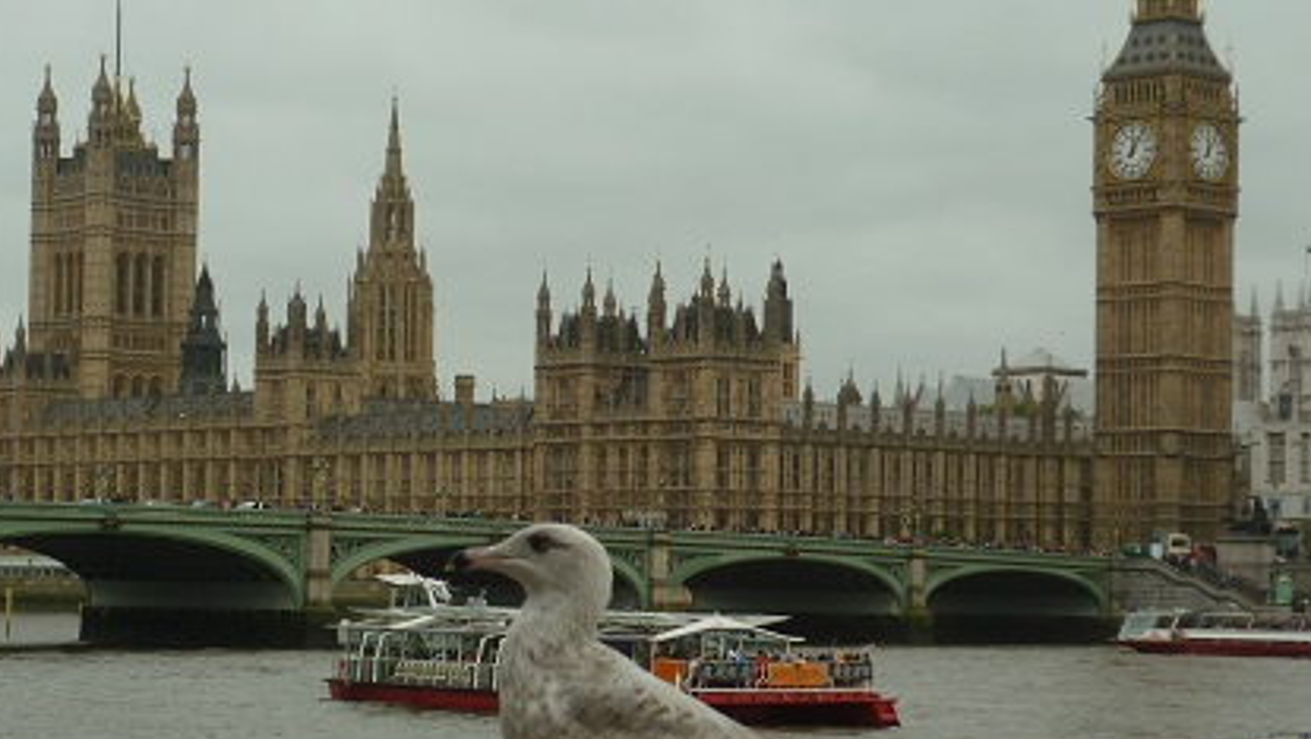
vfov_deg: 13.2
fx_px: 3200
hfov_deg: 23.1
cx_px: 591
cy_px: 371
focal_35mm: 92
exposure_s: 1/160
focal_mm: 10.6
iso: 80
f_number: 3.8
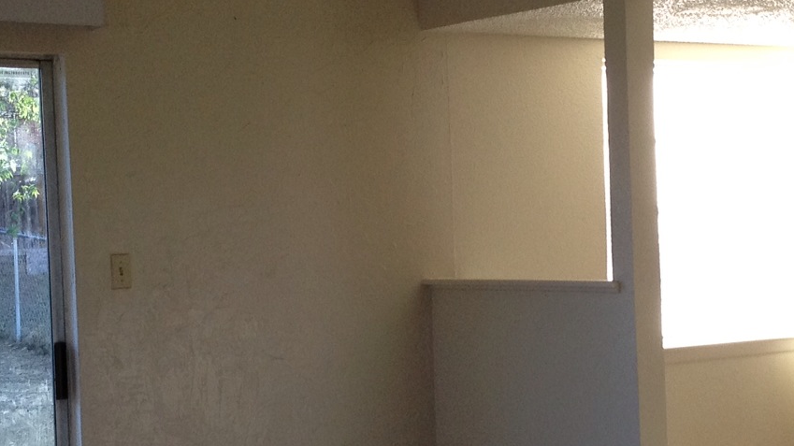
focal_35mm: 92
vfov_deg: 13.1
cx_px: 503
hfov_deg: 23.1
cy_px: 313
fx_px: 1936
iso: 100
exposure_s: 1/120
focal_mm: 4.28
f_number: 2.4
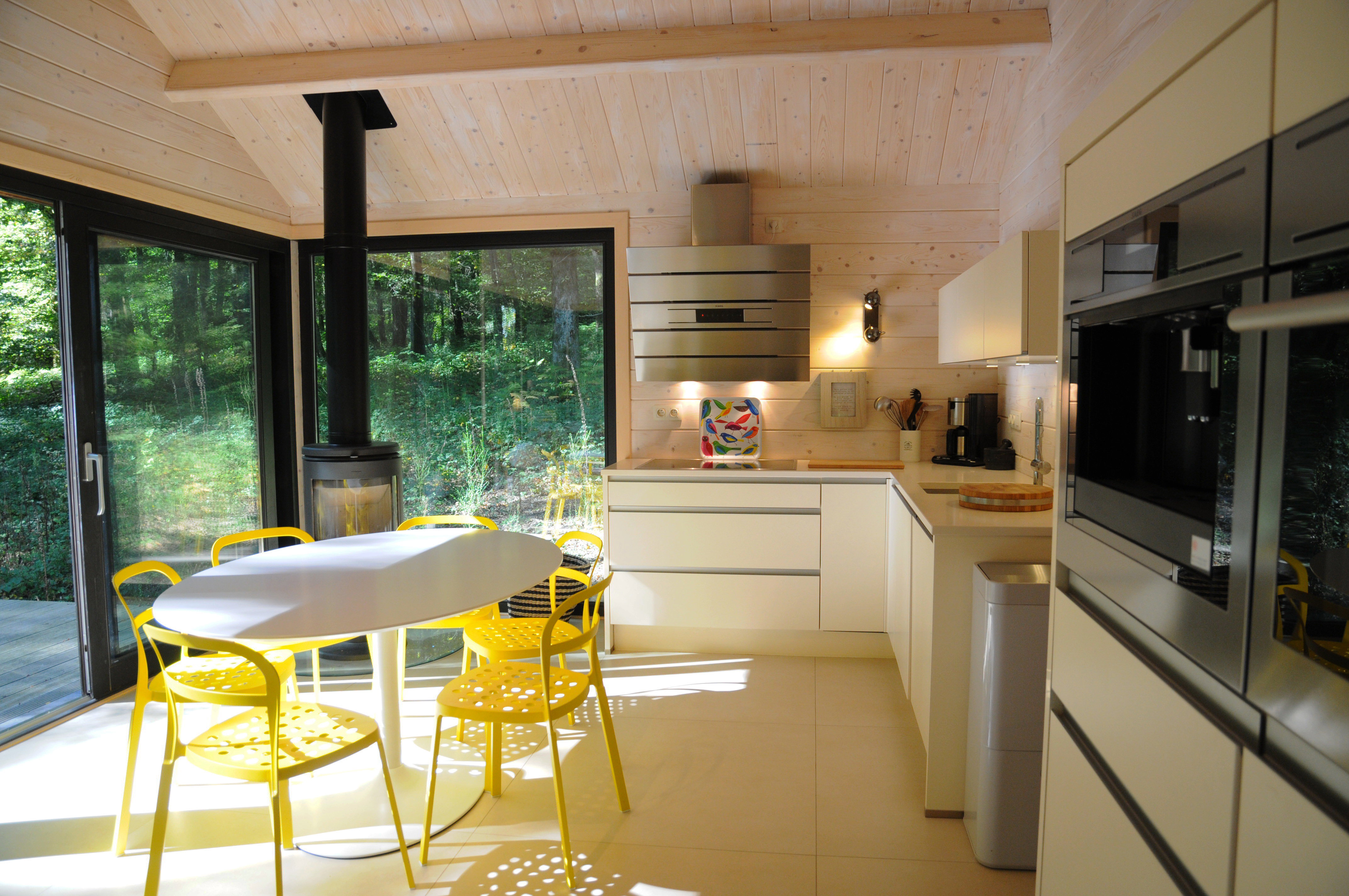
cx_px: 674
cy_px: 448
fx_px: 898
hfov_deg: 73.8
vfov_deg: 53.0
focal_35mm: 24
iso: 640
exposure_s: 1/125
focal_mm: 16
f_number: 4
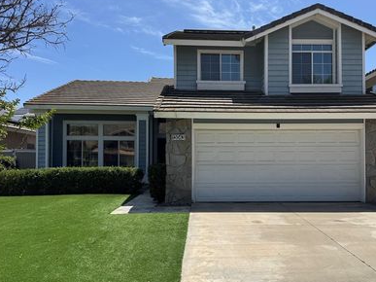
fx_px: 337
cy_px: 152
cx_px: 217
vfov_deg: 45.4
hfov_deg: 58.1
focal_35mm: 31
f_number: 1.78
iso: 80
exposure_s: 1/6410
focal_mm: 6.76
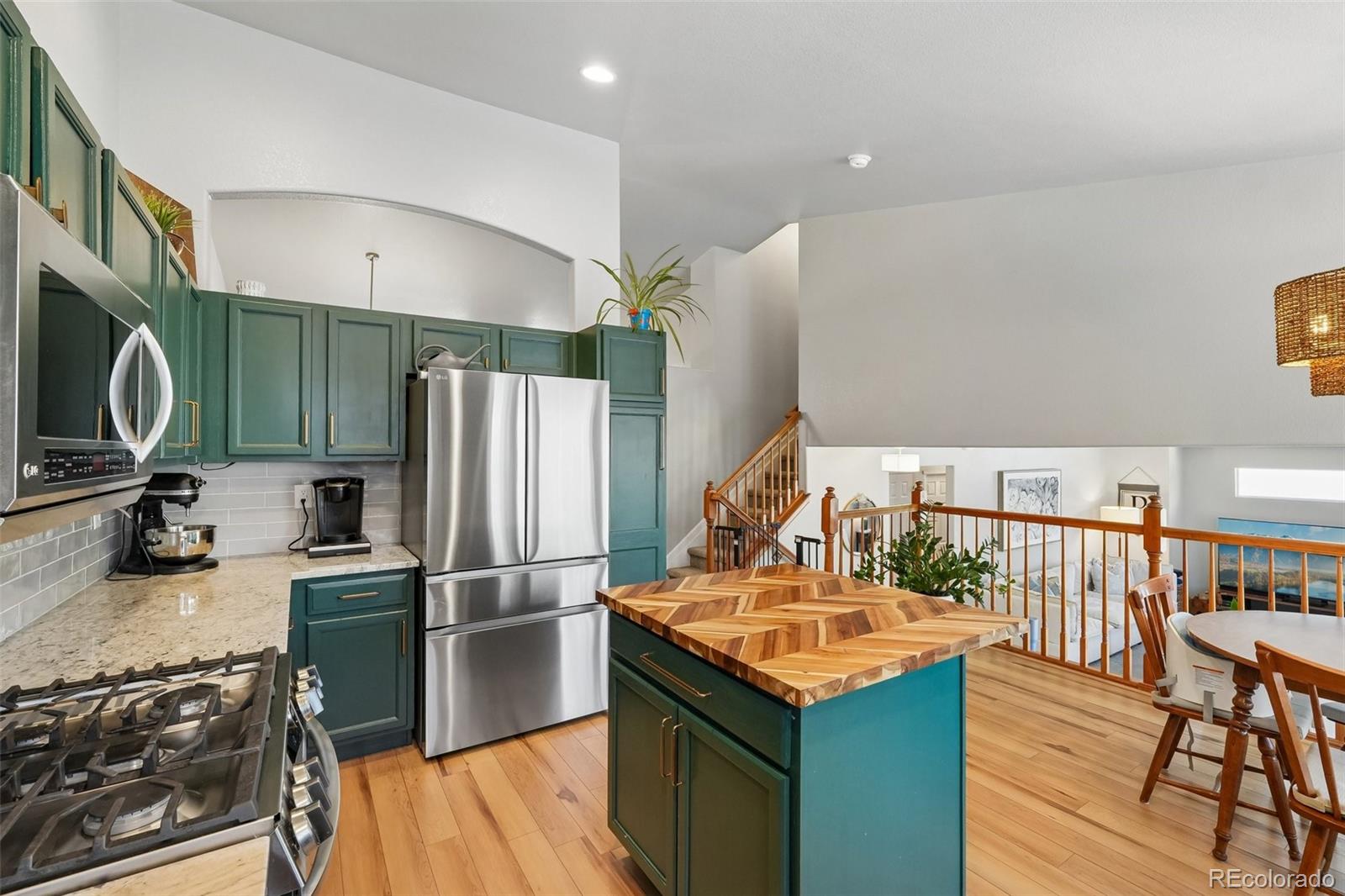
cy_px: 448
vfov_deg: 77.3
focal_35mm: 15
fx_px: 560
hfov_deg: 100.4
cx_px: 672
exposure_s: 1/5
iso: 800
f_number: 8
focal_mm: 10
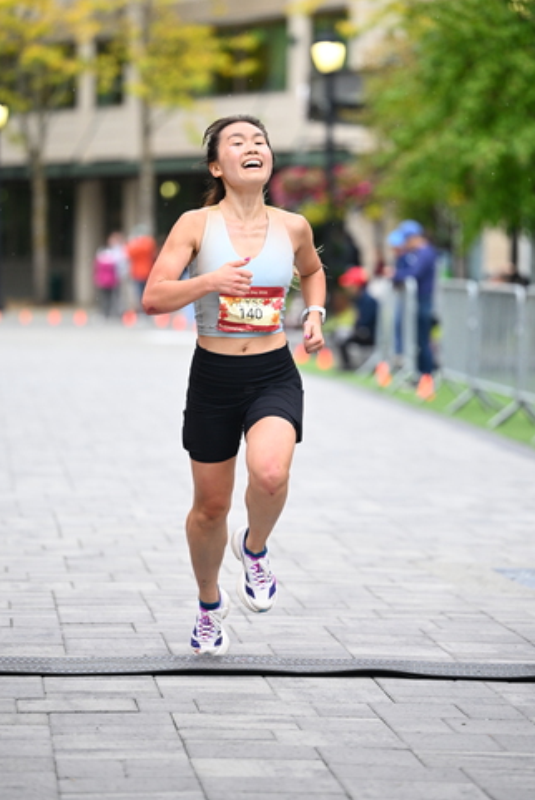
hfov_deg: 8.9
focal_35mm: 154
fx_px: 3428
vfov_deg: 13.3
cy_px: 359
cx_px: 255
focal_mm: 135
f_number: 2.8
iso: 1250
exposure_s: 1/1250
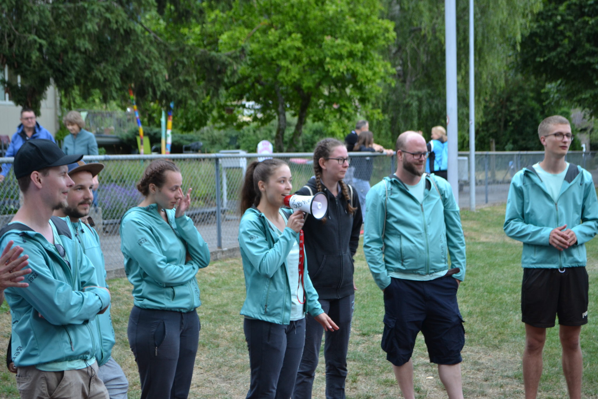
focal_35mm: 66
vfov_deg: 20.6
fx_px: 1096
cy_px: 200
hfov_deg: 30.5
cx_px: 299
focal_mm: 44
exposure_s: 1/40
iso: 400
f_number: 5.3
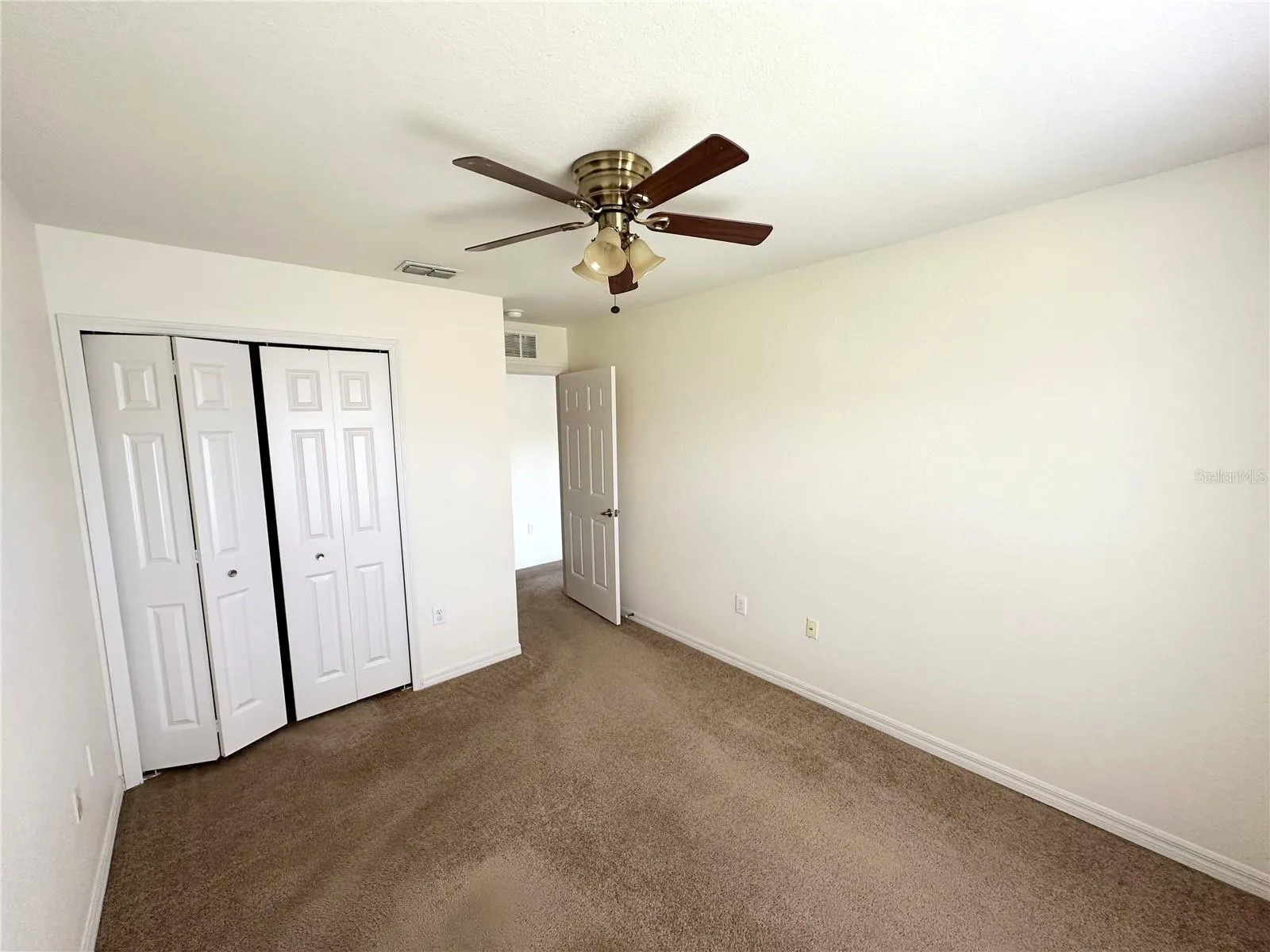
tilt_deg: -6.4
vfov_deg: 85.7
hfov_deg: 102.1
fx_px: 514
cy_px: 476
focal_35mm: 14
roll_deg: +0.8
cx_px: 635
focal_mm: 2.22
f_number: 2.2
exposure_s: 1/99
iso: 125
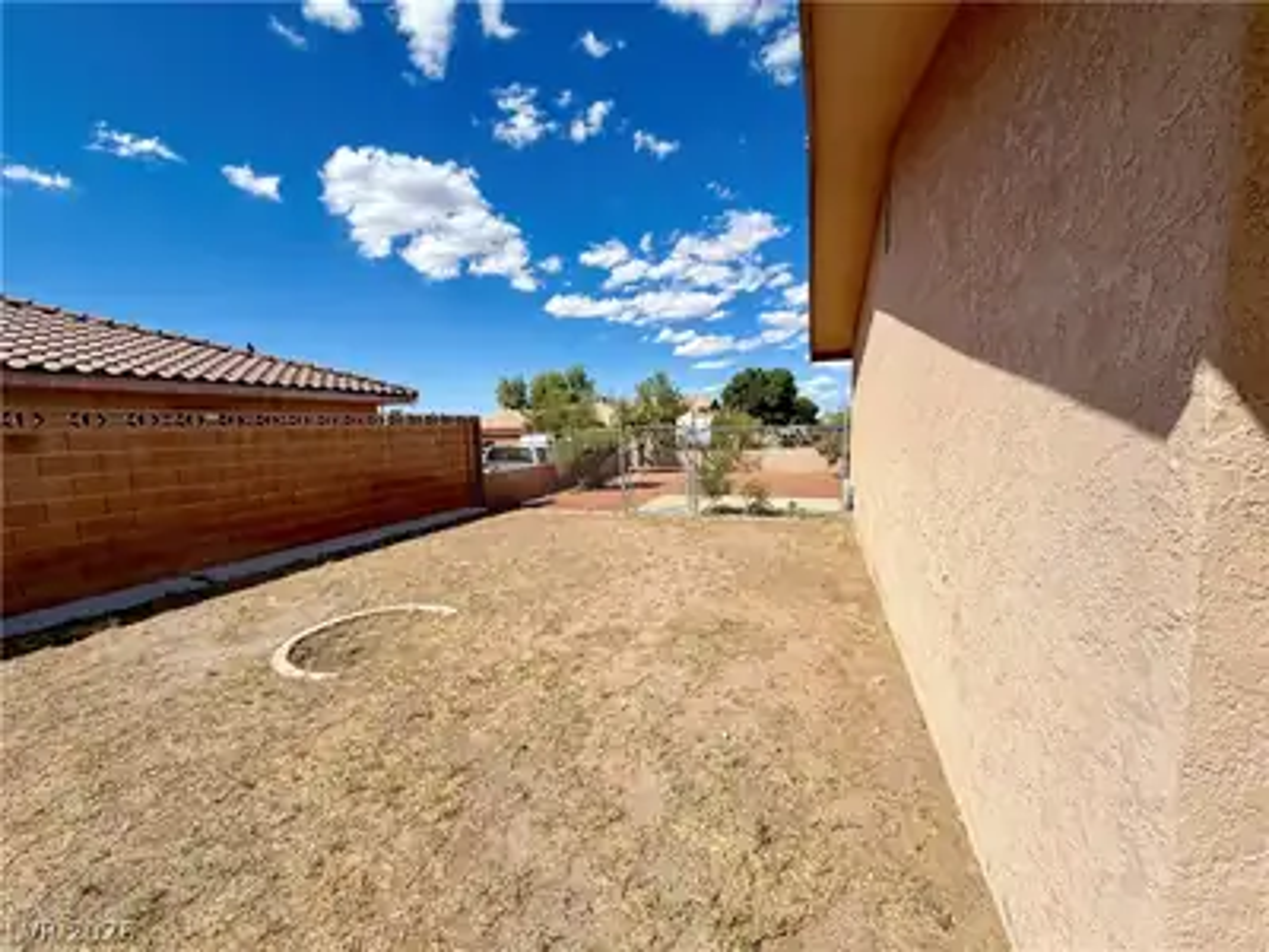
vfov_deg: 85.7
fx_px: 513
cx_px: 634
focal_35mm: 14
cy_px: 476
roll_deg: +2.7
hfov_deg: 102.1
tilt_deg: -5.9
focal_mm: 2.22
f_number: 2.2
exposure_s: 1/1368
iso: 20
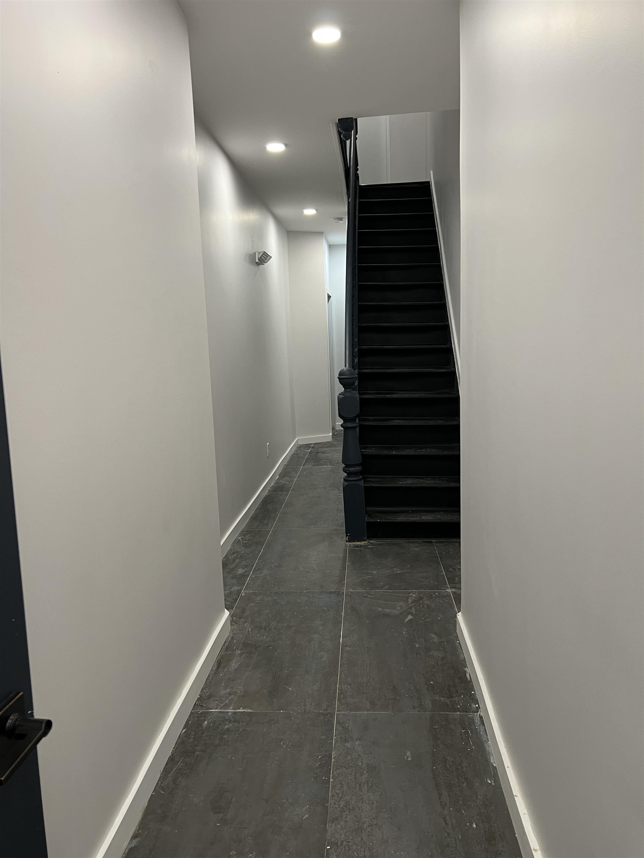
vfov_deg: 67.3
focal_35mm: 26
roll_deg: +0.3
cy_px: 429
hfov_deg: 53.1
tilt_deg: -6.4
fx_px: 645
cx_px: 322
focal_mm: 5.7
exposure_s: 1/60
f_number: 1.5
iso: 125
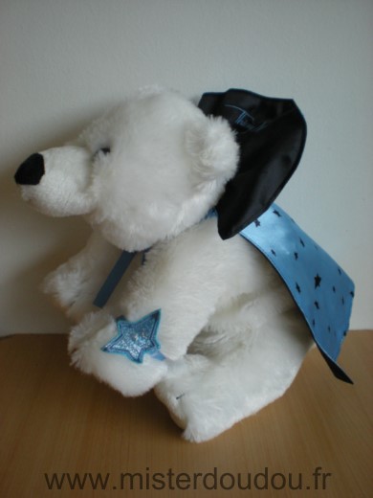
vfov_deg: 49.0
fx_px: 546
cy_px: 249
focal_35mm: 38
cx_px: 186
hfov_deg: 37.7
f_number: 3.1
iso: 200
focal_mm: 6.3
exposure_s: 1/27
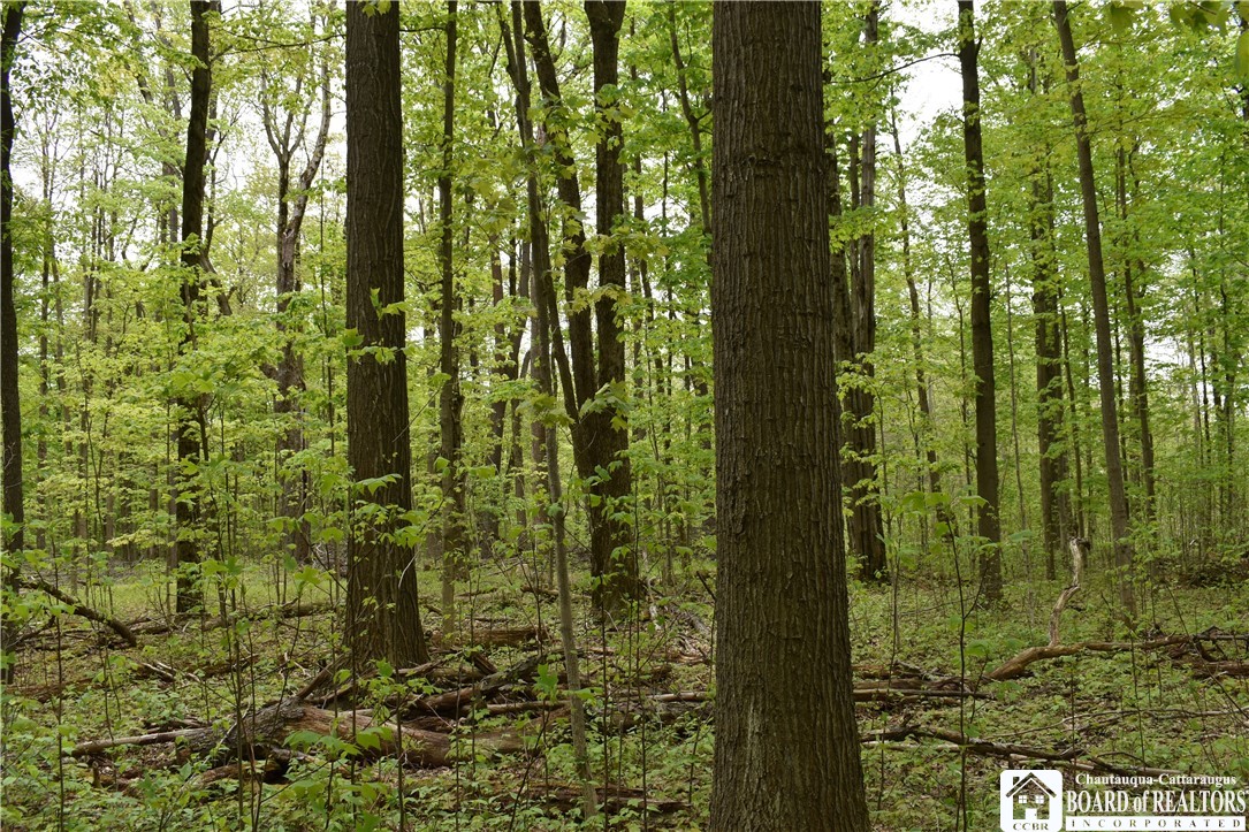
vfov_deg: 40.0
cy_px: 416
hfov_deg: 57.2
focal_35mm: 33
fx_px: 1145
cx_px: 624
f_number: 8
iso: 400
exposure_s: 1/250
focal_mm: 22
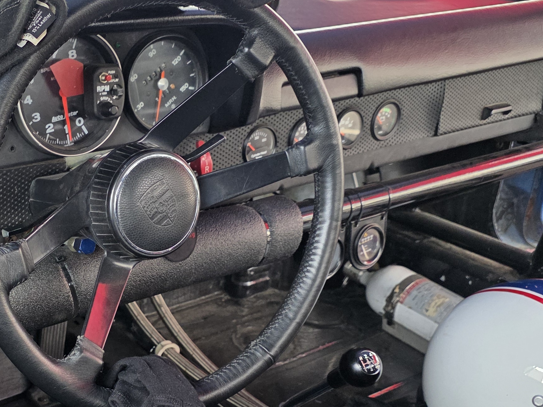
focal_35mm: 53
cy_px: 294
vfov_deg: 27.2
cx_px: 93
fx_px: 831
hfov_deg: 34.8
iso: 250
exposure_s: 1/180
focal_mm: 6.3
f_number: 1.7
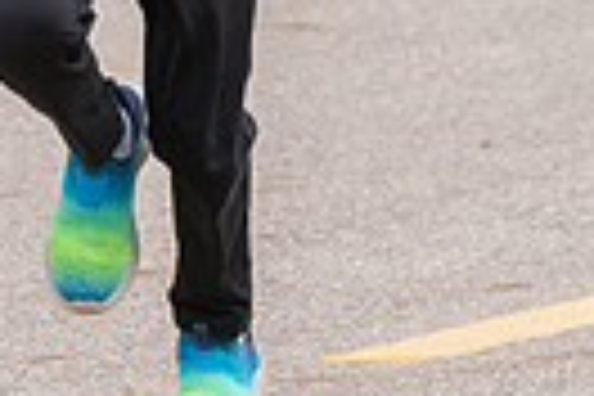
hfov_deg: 1.7
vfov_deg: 1.2
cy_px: -288
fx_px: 19600
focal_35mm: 1188
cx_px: 189
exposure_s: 1/1250
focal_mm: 180
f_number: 7.1
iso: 3200
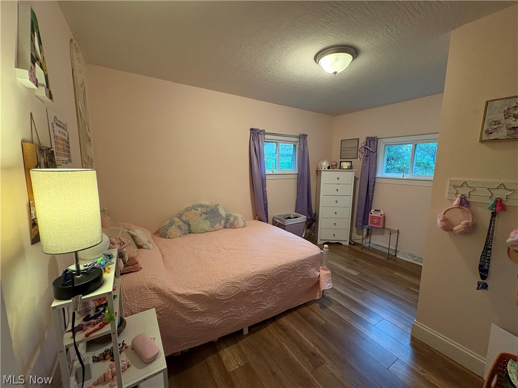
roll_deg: -0.7
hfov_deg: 102.1
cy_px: 194
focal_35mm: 14
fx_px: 209
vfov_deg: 85.7
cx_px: 259
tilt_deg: -7.7
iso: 400
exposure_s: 1/60
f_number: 2.2
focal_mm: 2.22
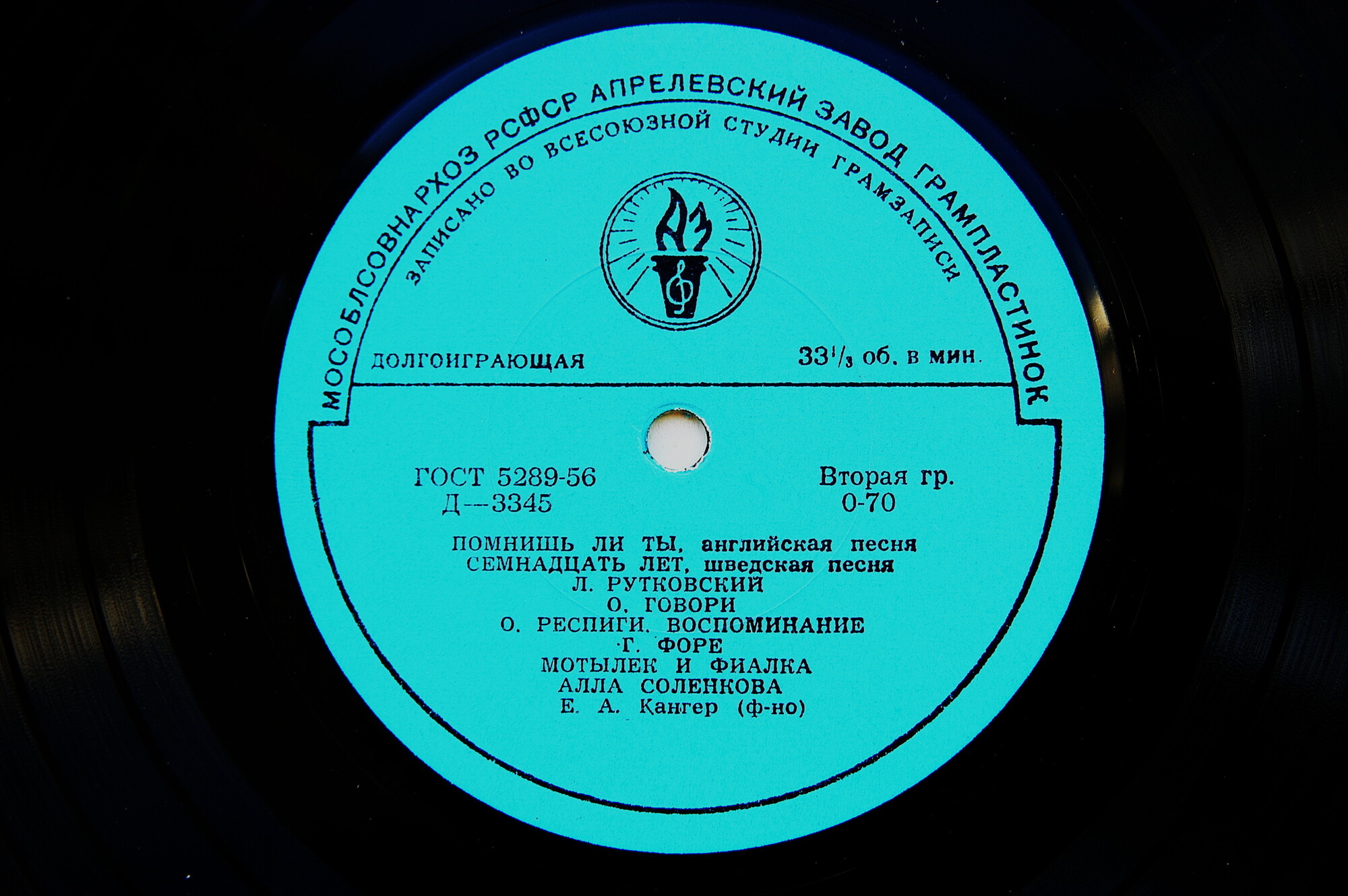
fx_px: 1964
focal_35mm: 52
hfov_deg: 37.9
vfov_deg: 25.7
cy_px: 448
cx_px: 674
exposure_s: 1/60
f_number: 4
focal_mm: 35
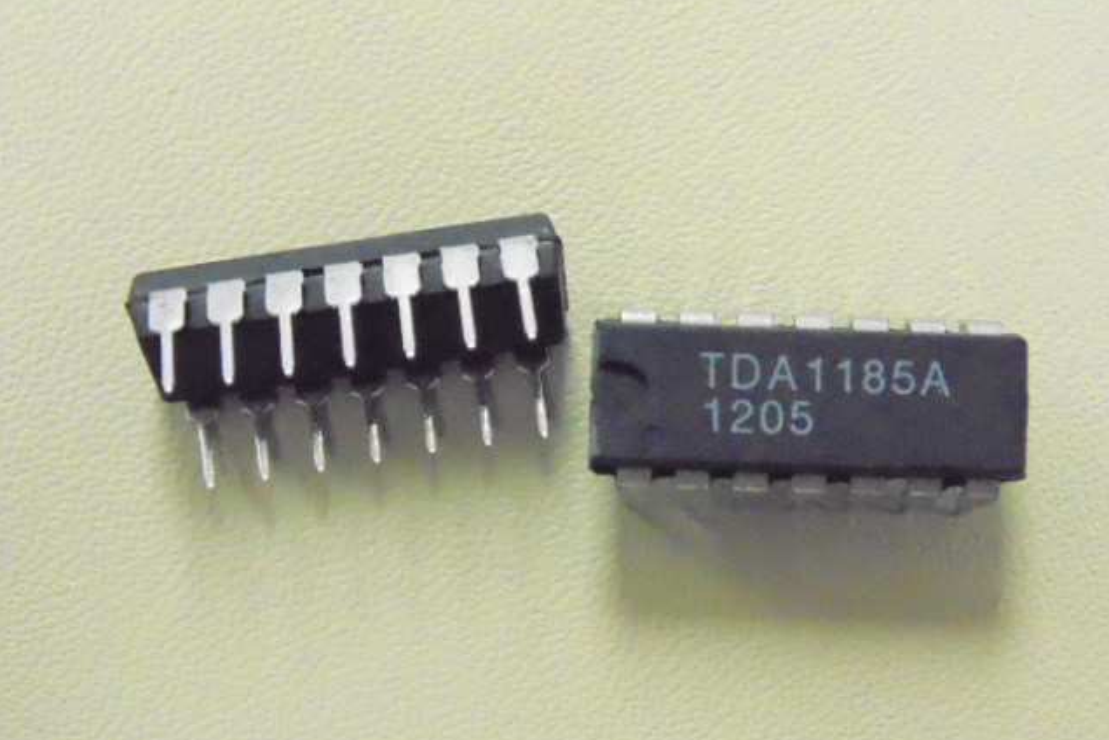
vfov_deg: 20.0
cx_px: 554
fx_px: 2095
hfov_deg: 29.7
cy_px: 403
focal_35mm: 68
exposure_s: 1/125
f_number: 4.1
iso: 3200
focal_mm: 11.7
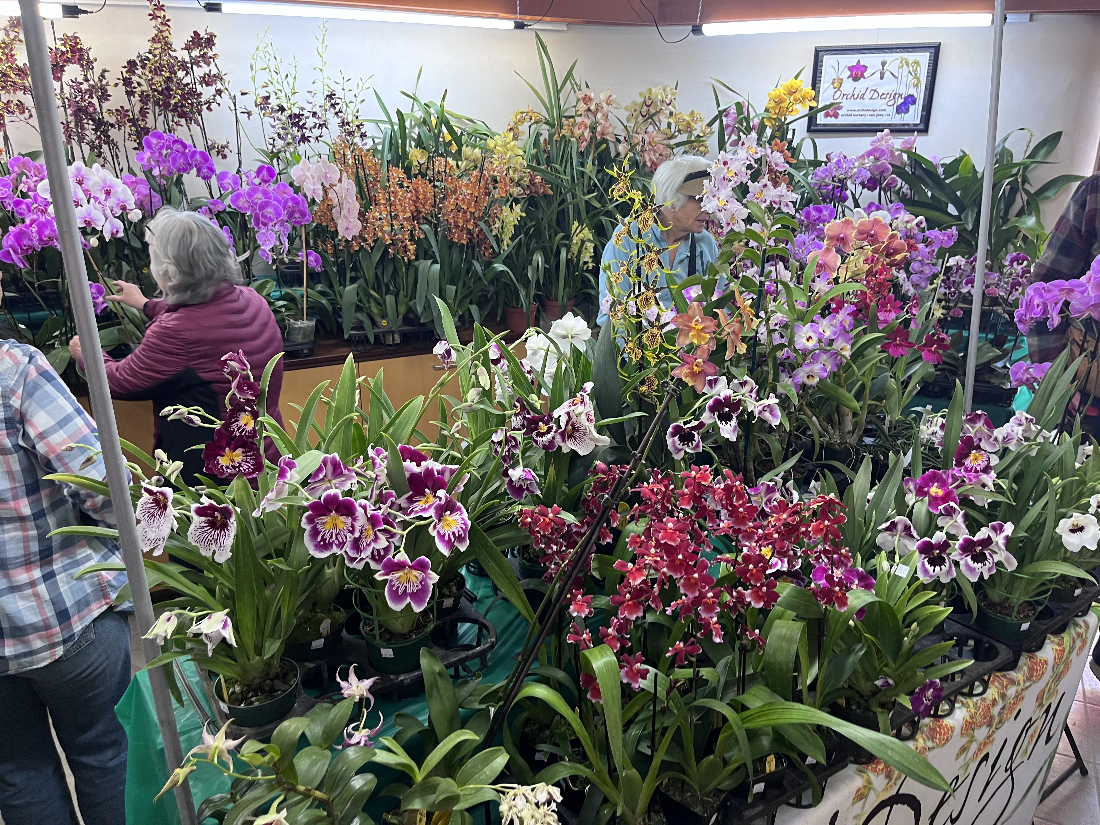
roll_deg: -0.4
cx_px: 550
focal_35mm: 26
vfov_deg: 53.1
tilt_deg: -19.7
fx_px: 826
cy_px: 412
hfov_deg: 67.3
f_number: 1.6
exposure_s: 1/60
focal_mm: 5.1
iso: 100
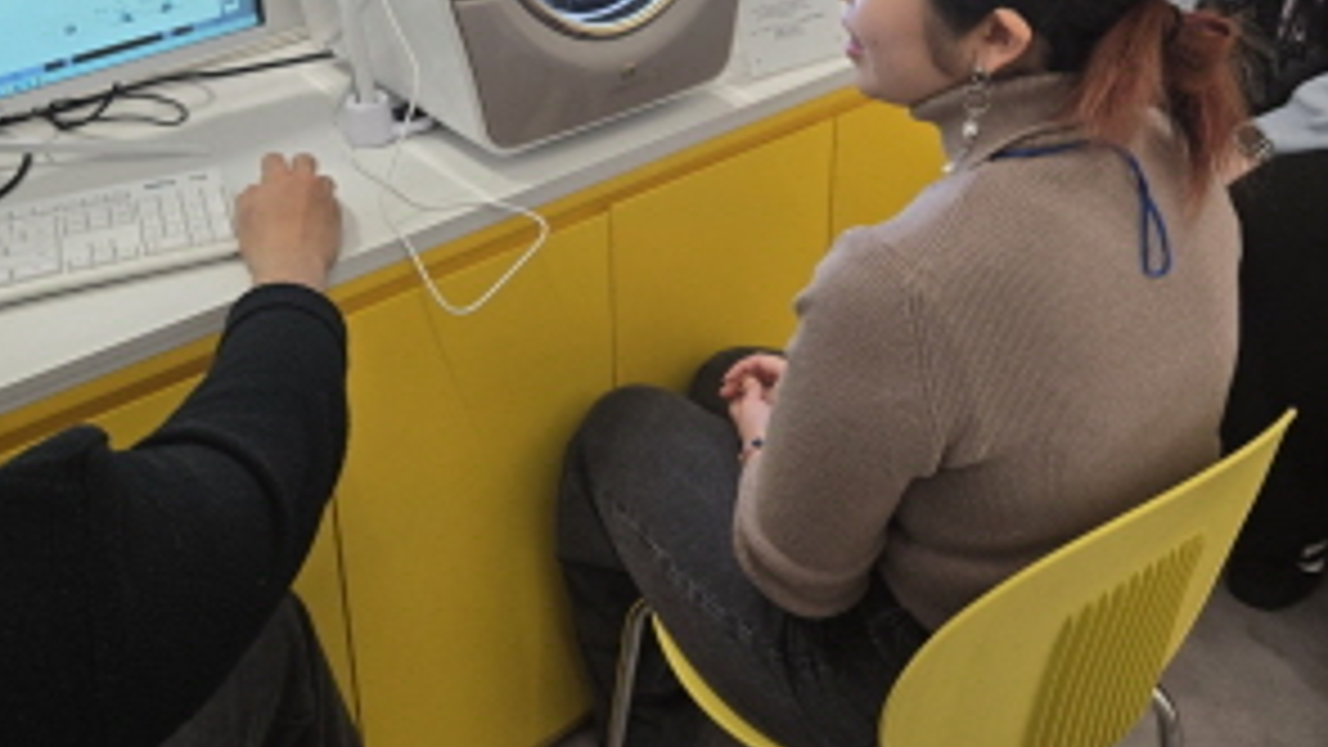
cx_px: 617
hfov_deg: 52.7
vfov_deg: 29.8
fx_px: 1338
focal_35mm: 38
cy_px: 68
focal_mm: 5.4
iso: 100
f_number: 1.8
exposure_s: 1/120
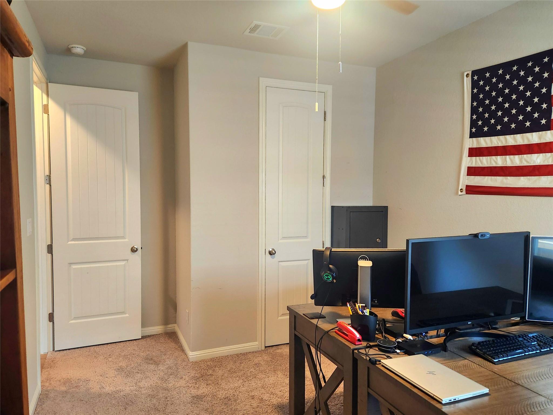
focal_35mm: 23
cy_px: 208
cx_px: 276
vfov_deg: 58.9
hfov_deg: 73.9
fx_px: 367
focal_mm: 5.4
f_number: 1.8
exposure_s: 1/120
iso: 400
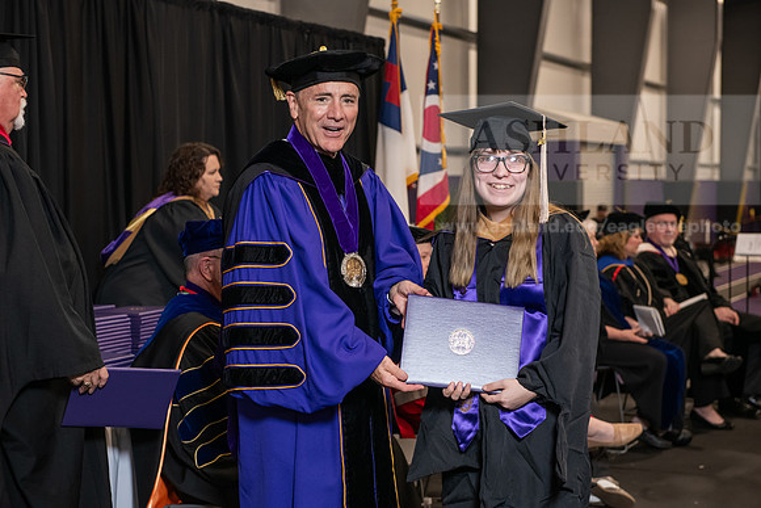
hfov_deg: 28.8
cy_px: 254
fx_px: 1480
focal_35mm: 70
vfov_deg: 19.5
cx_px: 380
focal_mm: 70
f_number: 5
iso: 2000
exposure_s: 1/125
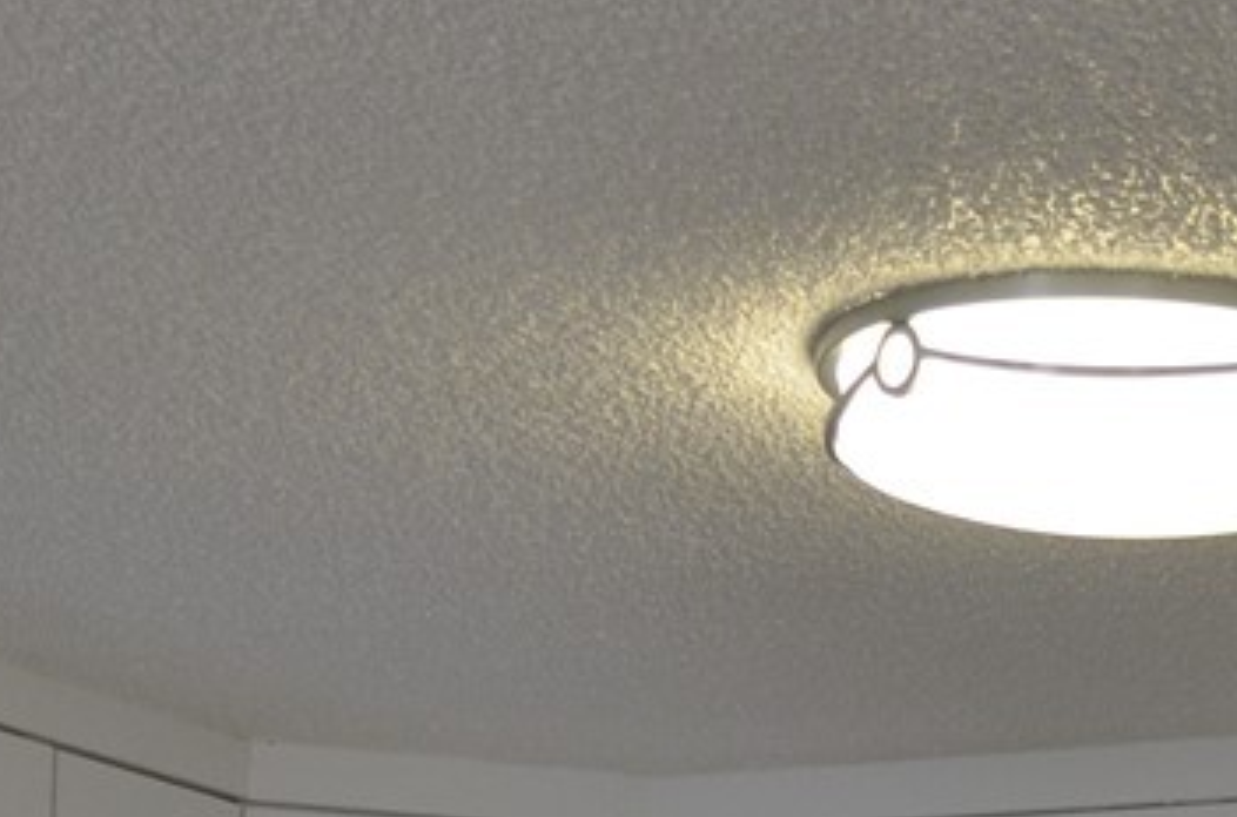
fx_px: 4489
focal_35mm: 131
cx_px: 1142
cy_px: 1900
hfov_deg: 15.5
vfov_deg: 9.4
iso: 400
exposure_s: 1/60
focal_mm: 18
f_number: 4
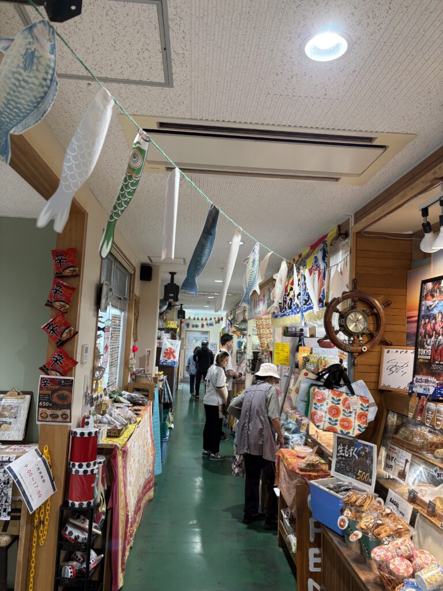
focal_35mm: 26
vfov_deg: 67.3
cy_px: 296
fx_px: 444
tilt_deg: +7.1
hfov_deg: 53.1
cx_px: 222
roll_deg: -2.1
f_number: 1.6
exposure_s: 1/60
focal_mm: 5.96
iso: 80
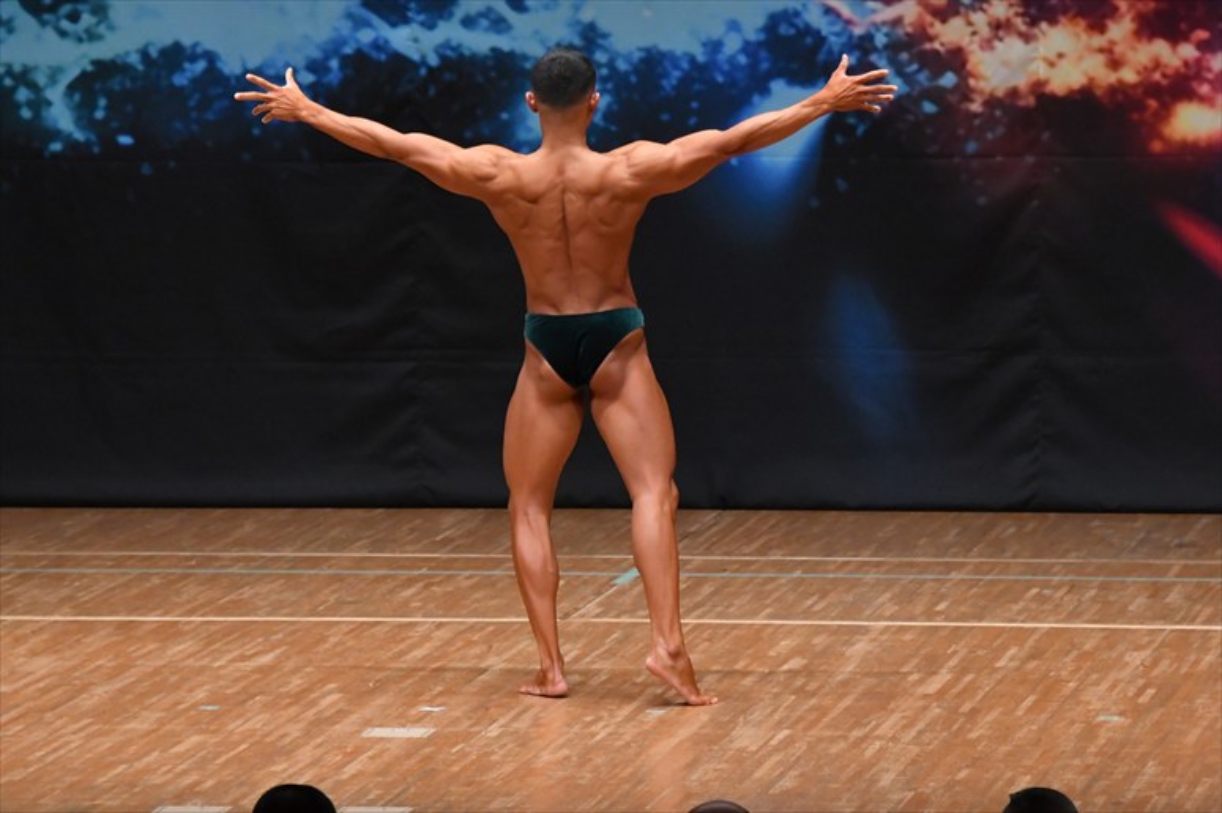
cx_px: 611
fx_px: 8652
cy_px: 406
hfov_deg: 8.1
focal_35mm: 255
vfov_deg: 5.4
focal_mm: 170
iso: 5000
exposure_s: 1/400
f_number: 5.6
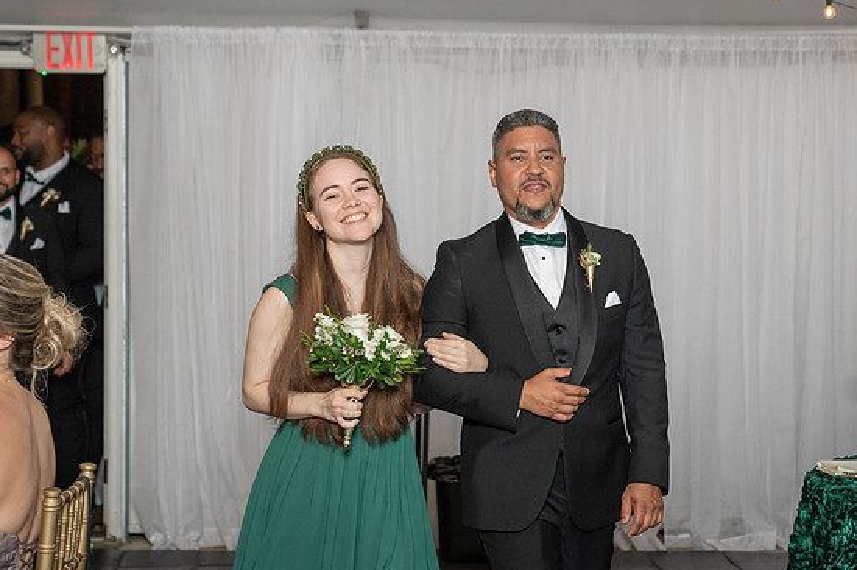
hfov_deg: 22.9
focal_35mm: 89
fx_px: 2117
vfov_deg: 15.3
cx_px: 442
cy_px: 257
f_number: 4
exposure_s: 1/200
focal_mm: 64
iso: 2000
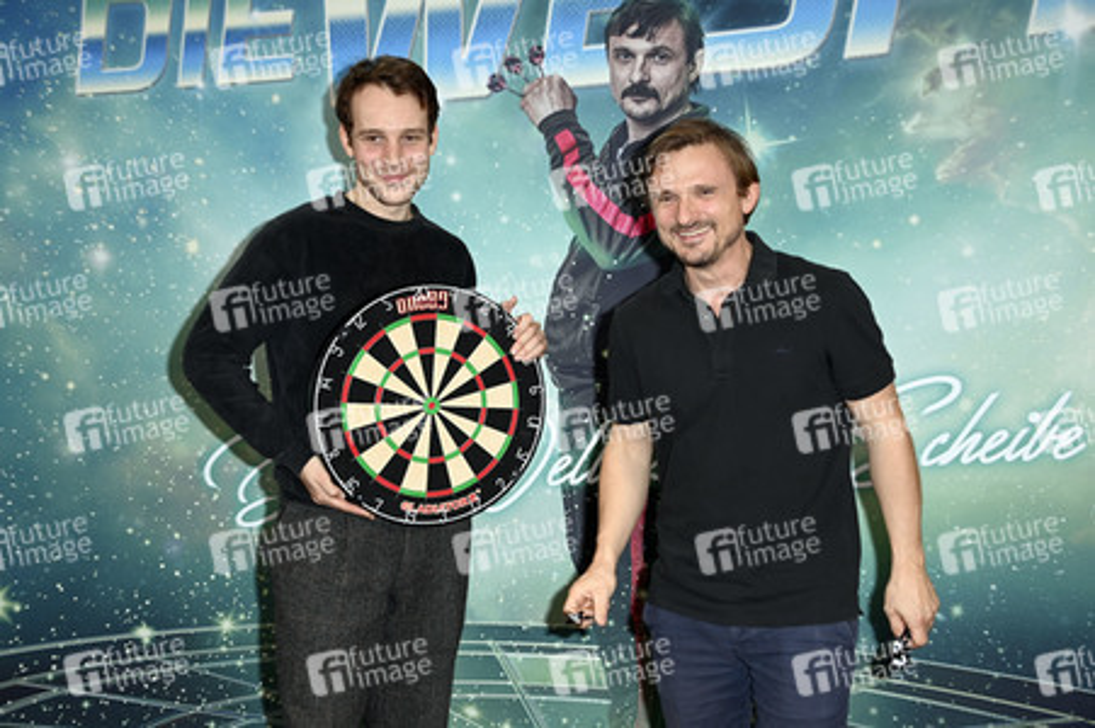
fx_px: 1702
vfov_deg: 24.2
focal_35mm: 56
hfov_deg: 35.7
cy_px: 364
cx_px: 548
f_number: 5.6
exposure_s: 1/200
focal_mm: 56
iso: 500
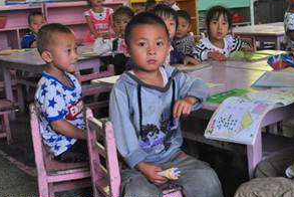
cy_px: 49
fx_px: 482
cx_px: 235
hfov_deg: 33.0
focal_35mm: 59
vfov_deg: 22.8
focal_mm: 24
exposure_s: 1/100
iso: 400
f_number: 4.5
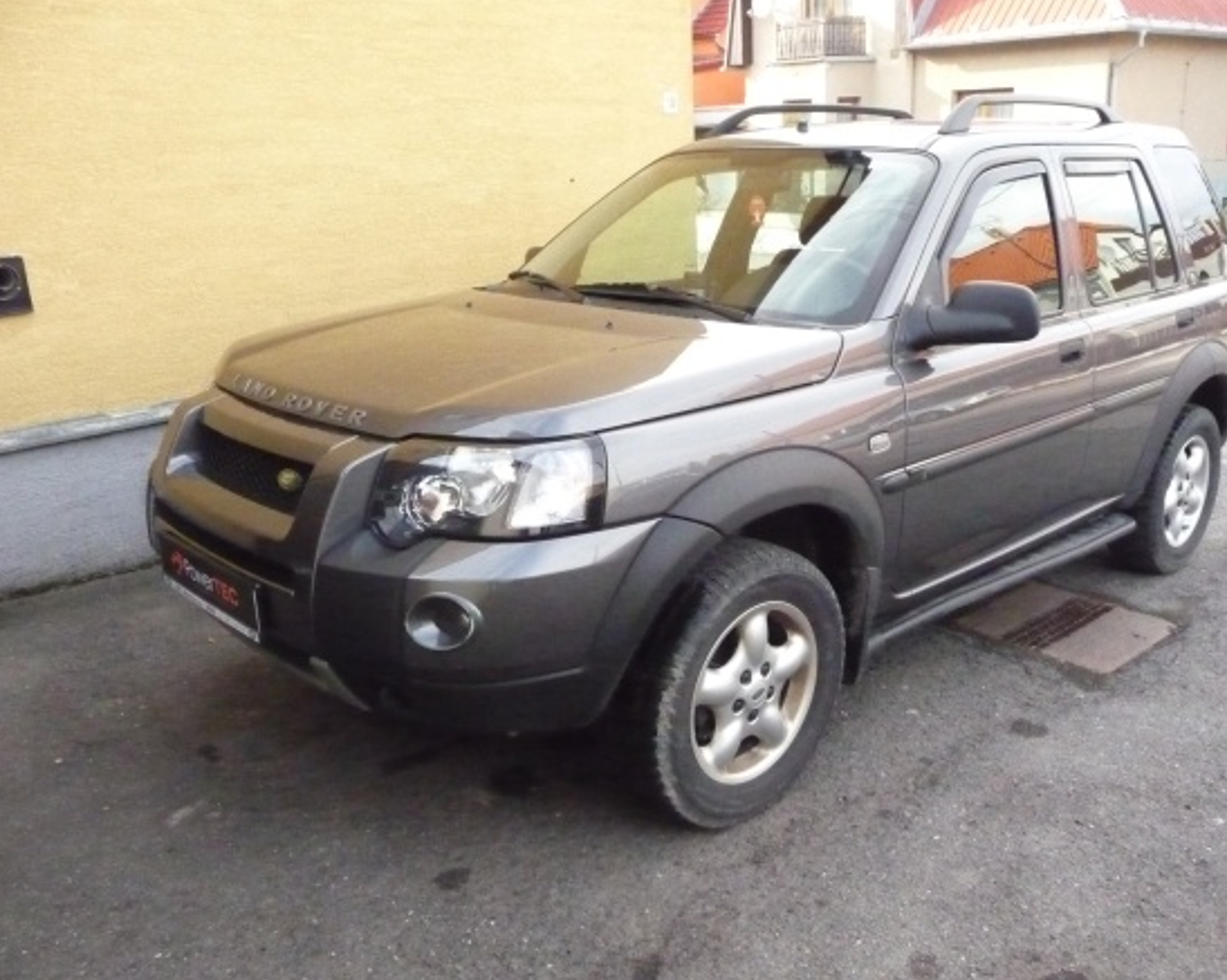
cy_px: 493
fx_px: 1089
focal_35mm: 30
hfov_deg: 58.7
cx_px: 664
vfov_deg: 48.5
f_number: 8
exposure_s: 1/250
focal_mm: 4.7
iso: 1600
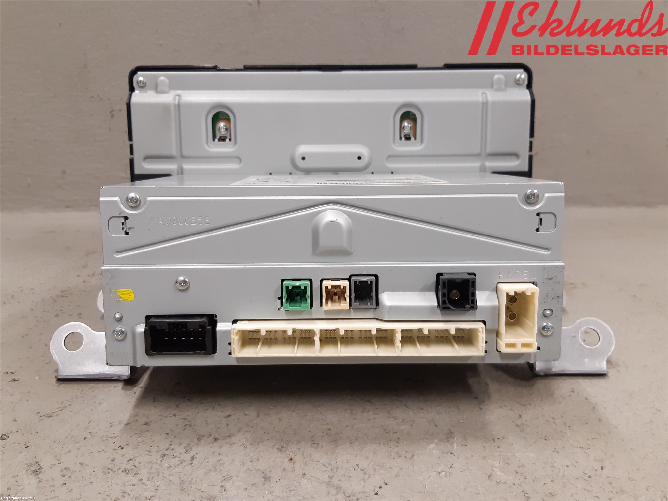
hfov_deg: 67.3
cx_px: 334
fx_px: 502
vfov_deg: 53.1
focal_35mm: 26
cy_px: 250
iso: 125
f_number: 1.7
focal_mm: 3.93
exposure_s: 1/50
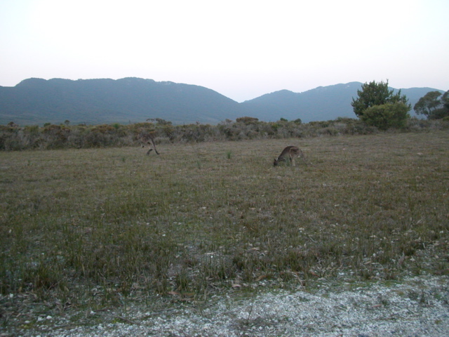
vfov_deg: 38.7
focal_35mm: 37
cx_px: 224
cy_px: 168
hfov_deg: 50.1
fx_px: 480
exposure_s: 1/29
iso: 153
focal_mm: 5.6
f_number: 2.7
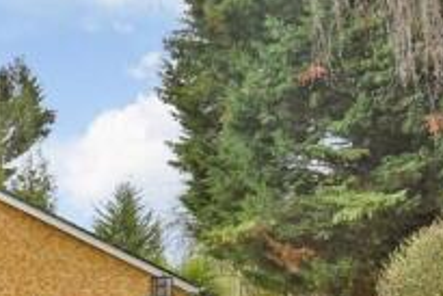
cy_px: 351
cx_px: -29
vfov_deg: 25.4
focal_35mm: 48
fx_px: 591
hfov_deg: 35.8
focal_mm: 10
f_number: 5
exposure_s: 1/160
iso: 500
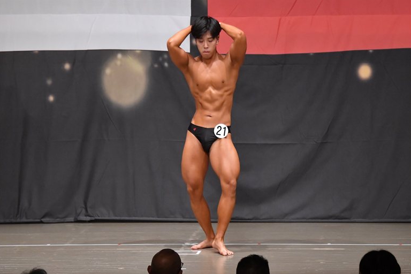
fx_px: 2591
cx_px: 205
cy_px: 138
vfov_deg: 6.1
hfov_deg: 9.1
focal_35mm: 227
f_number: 5.6
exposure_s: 1/400
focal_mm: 150
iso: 6400
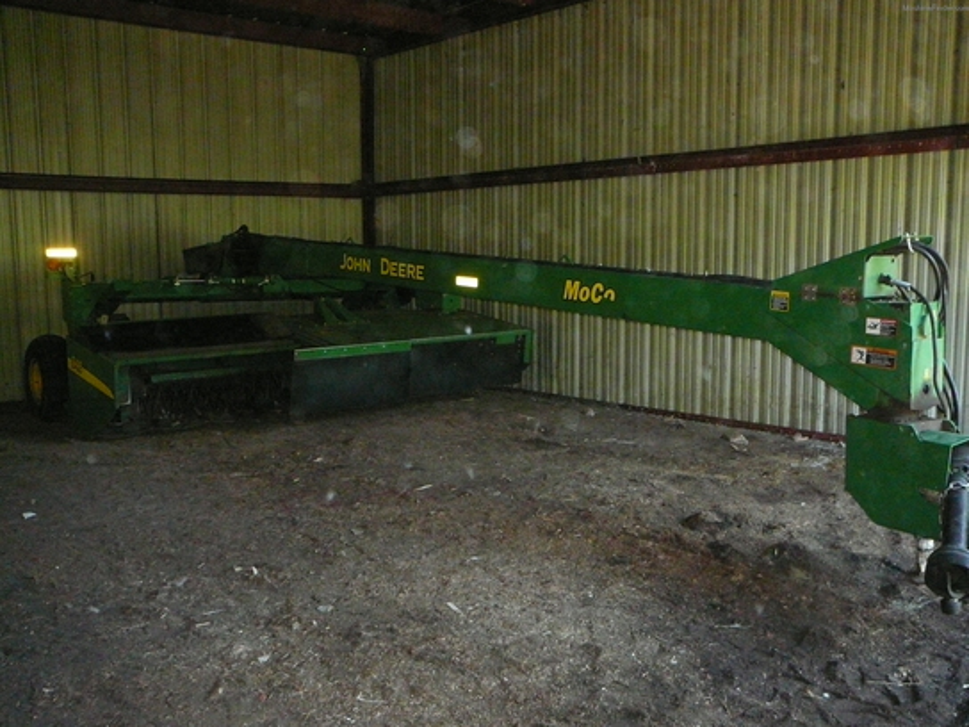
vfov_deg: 40.7
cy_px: 364
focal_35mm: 35
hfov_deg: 52.6
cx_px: 484
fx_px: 980
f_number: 2.8
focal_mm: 5.2
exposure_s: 1/30
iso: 400
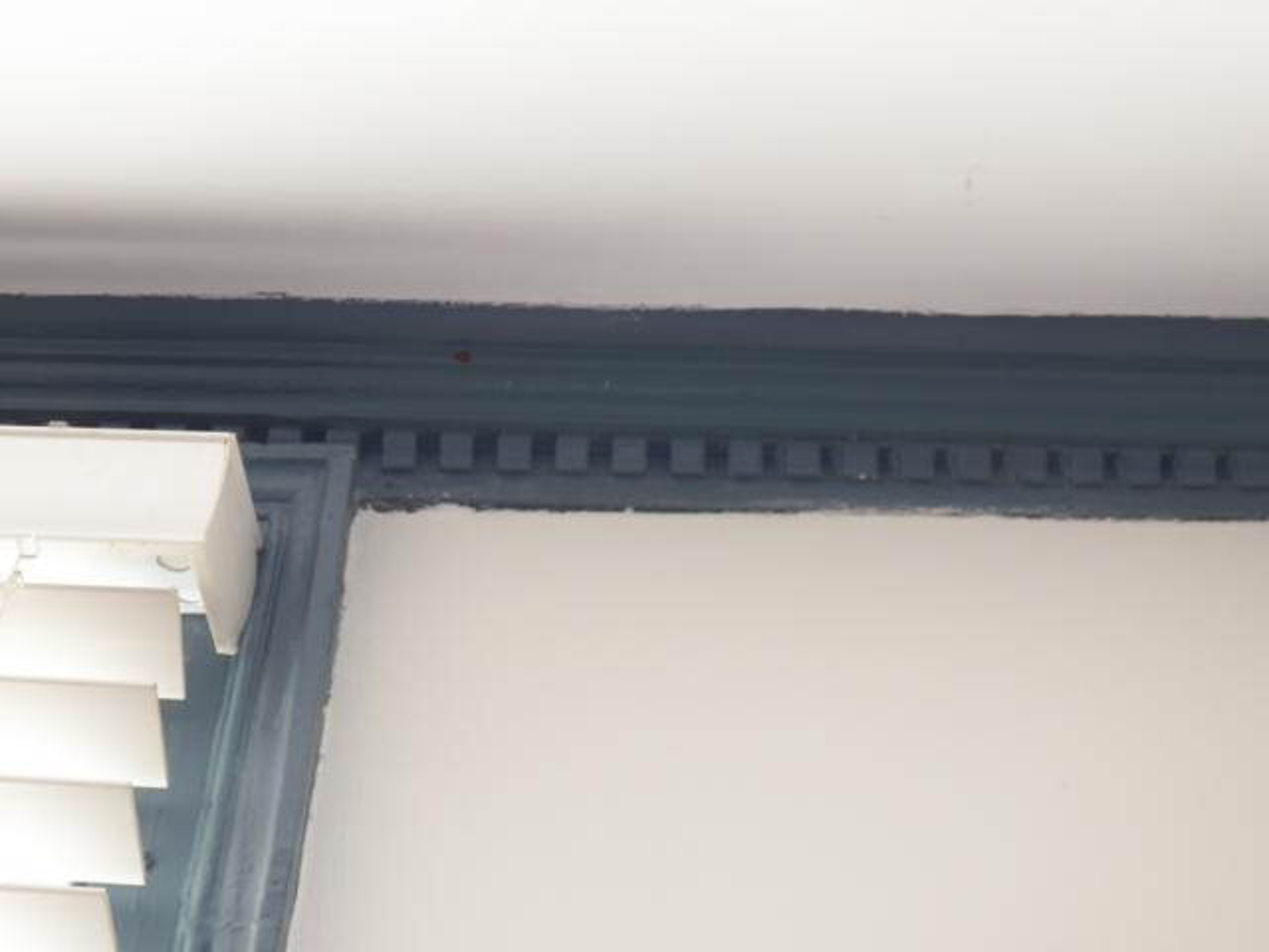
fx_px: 1613
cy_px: 476
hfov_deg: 42.9
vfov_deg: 32.9
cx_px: 634
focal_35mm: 44
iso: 200
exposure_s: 1/40
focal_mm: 7.9
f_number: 3.2
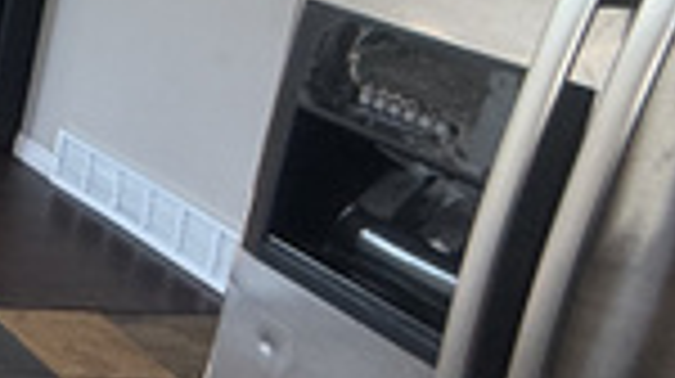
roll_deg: -2.2
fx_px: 1162
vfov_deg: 17.6
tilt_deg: -12.9
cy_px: -72
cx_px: -716
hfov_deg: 18.5
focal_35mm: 65
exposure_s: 1/120
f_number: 2.2
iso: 80
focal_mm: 2.22
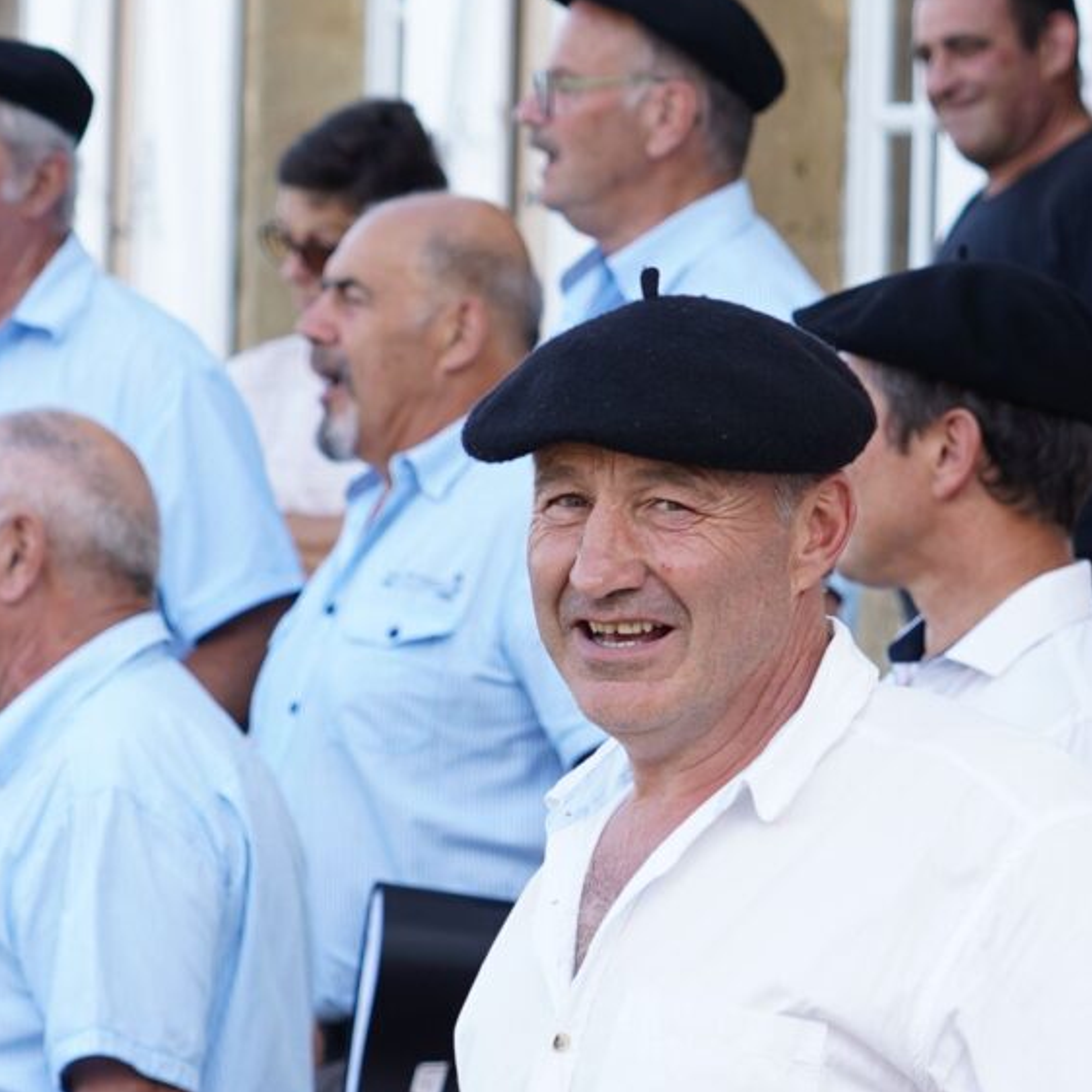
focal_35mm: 294
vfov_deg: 5.9
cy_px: 1044
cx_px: 665
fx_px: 10493
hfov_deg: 6.0
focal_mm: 76
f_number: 4.5
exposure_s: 1/125
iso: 125
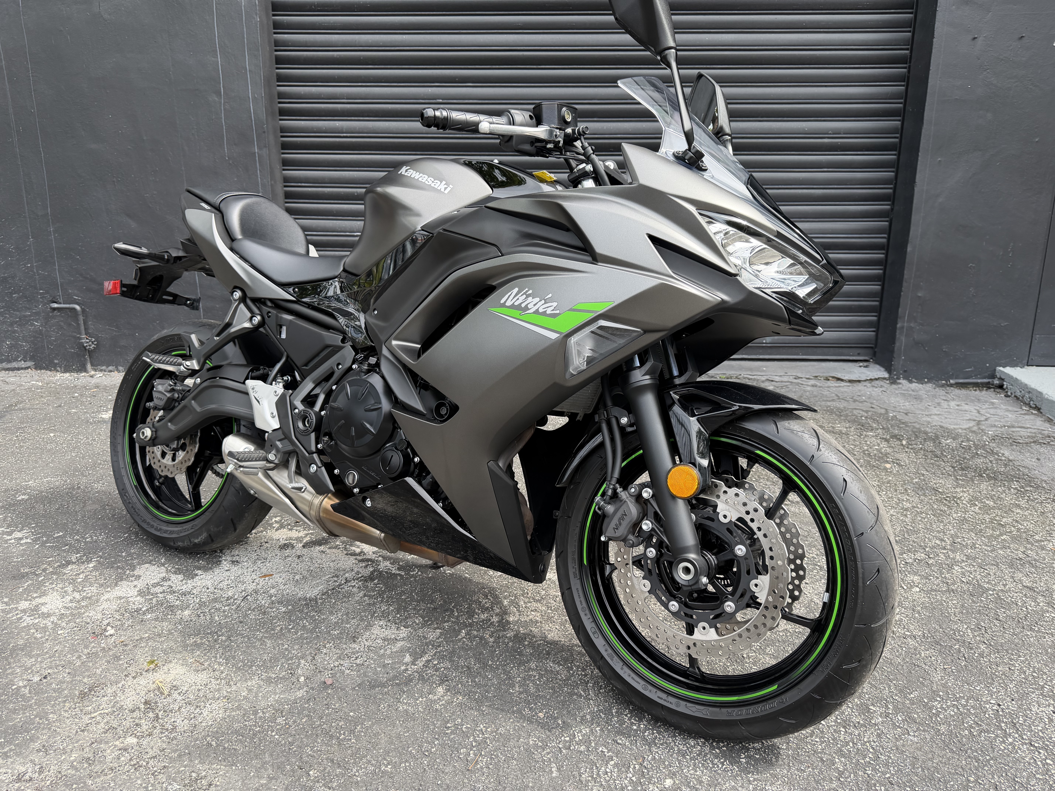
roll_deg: +0.2
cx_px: 528
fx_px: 731
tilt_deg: -14.2
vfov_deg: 56.8
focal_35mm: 24
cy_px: 396
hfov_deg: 71.6
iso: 100
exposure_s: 1/868
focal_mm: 6.76
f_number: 1.78
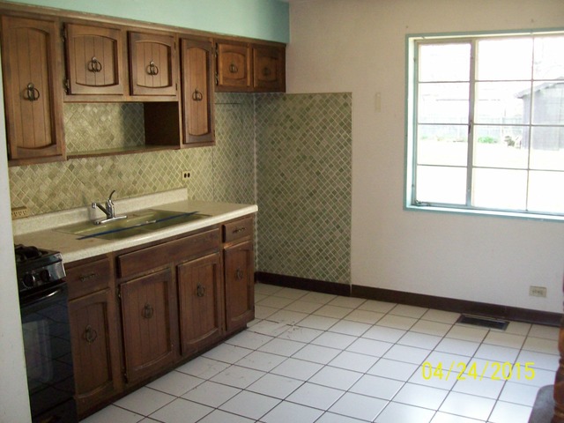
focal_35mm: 36
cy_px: 212
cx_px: 282
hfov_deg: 51.4
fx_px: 587
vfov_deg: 39.7
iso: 200
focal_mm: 6
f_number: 2.7
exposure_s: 1/64
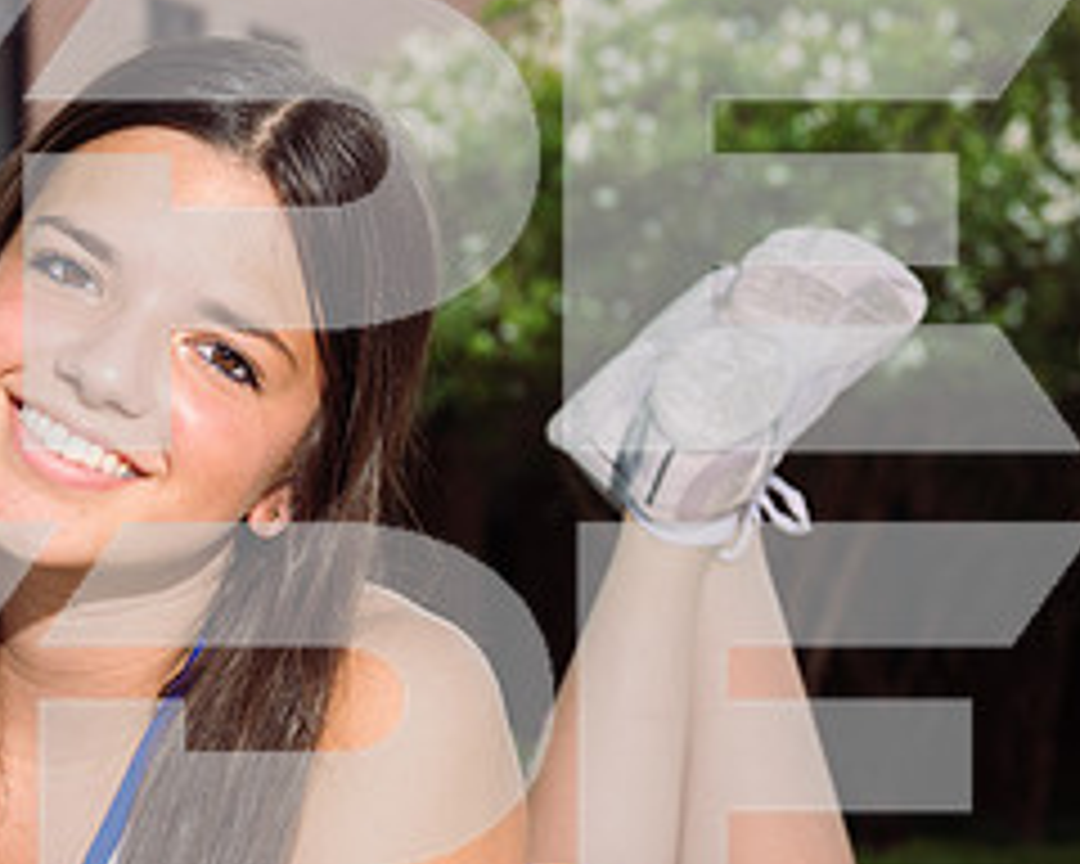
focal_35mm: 136
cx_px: -50
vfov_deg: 11.3
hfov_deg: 13.9
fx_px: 4347
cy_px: 763
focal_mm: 60
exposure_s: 1/250
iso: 320
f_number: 7.1
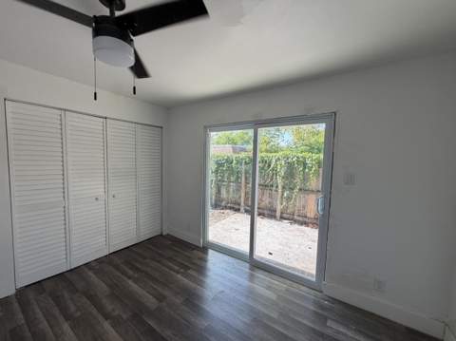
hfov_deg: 102.1
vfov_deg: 85.6
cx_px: 228
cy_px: 170
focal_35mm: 14
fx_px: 184
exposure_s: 1/121
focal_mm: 2.22
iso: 80
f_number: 2.2
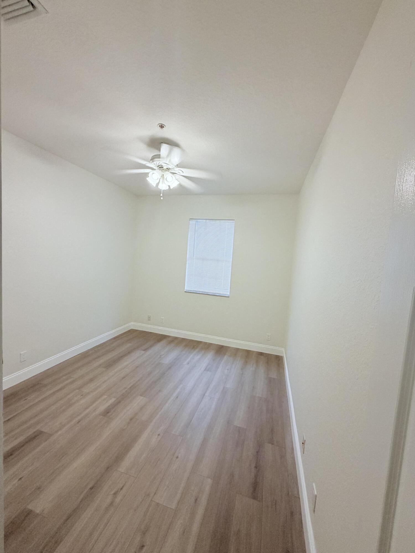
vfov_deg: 102.1
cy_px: 276
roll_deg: -5.6
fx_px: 224
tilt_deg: -5.8
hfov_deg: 85.7
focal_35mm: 14
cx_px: 208
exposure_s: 1/60
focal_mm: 2.22
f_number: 2.2
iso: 250
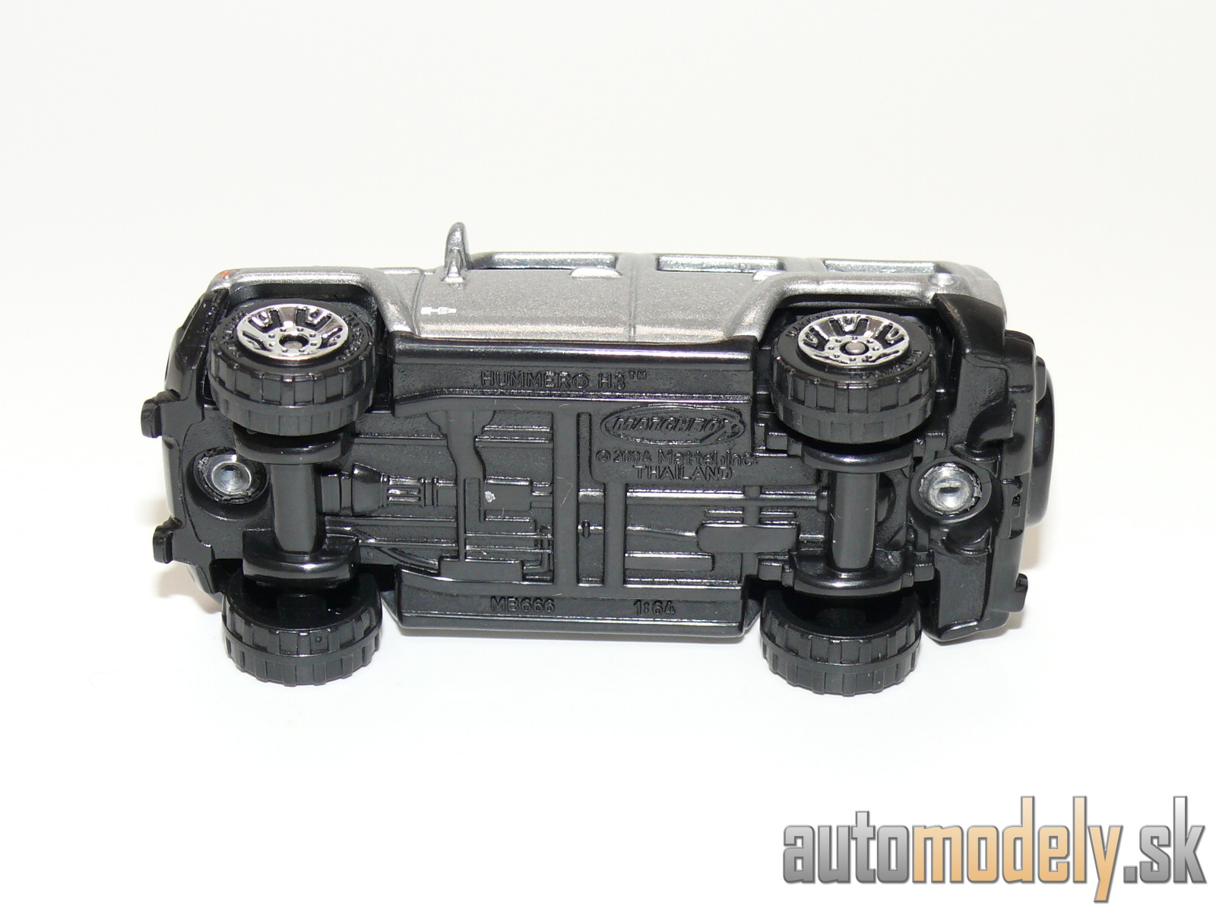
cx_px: 608
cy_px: 456
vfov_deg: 18.0
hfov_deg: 23.8
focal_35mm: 82
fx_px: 2881
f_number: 4
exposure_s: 1/30
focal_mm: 12.1
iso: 100
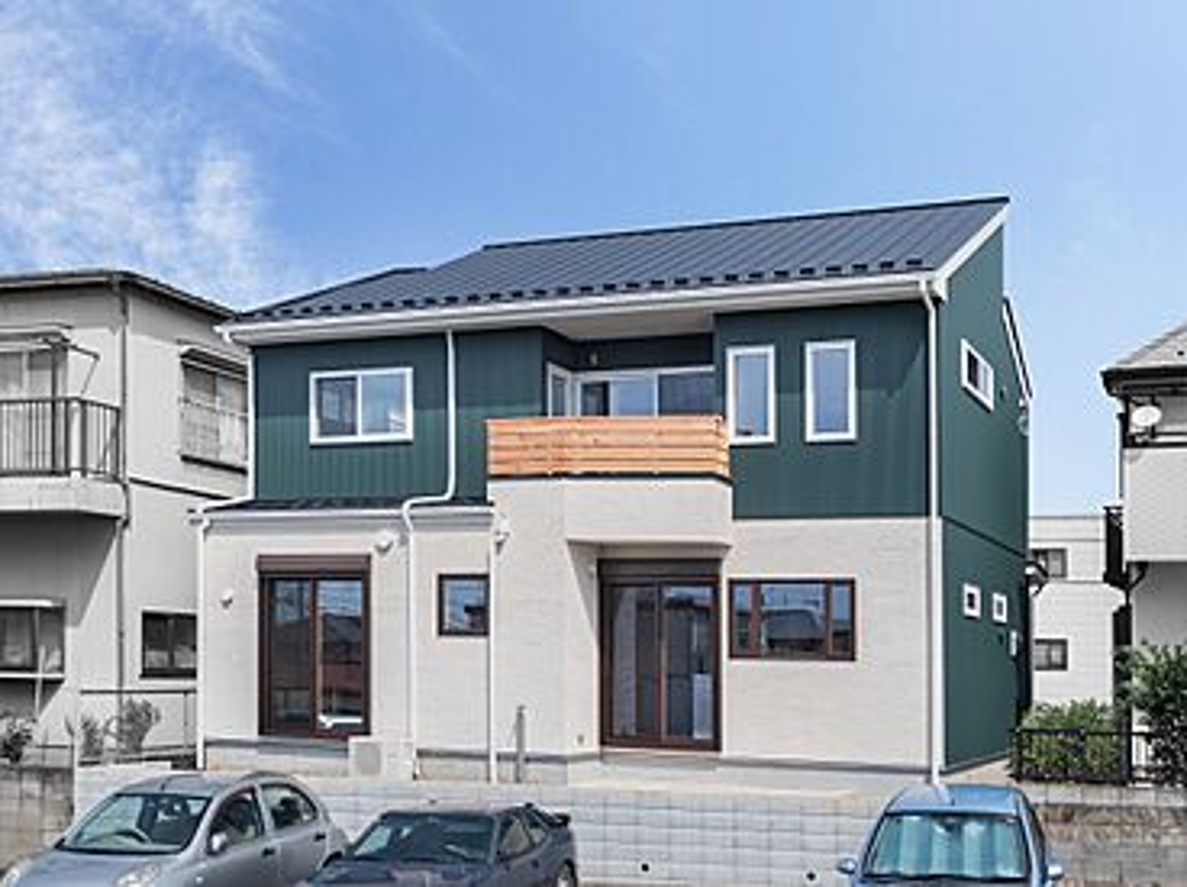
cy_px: 444
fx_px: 1301
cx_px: 594
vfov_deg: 37.6
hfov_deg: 49.0
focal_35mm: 38
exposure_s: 1/320
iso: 200
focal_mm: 19
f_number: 9
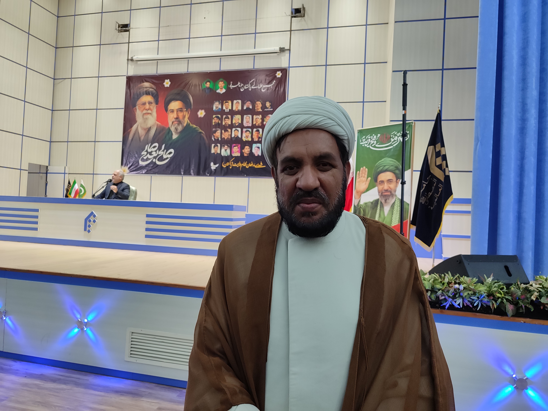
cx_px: 274
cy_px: 206
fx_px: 396
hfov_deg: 69.4
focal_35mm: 25
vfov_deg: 54.9
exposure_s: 1/50
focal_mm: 5.95
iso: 332
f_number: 1.89
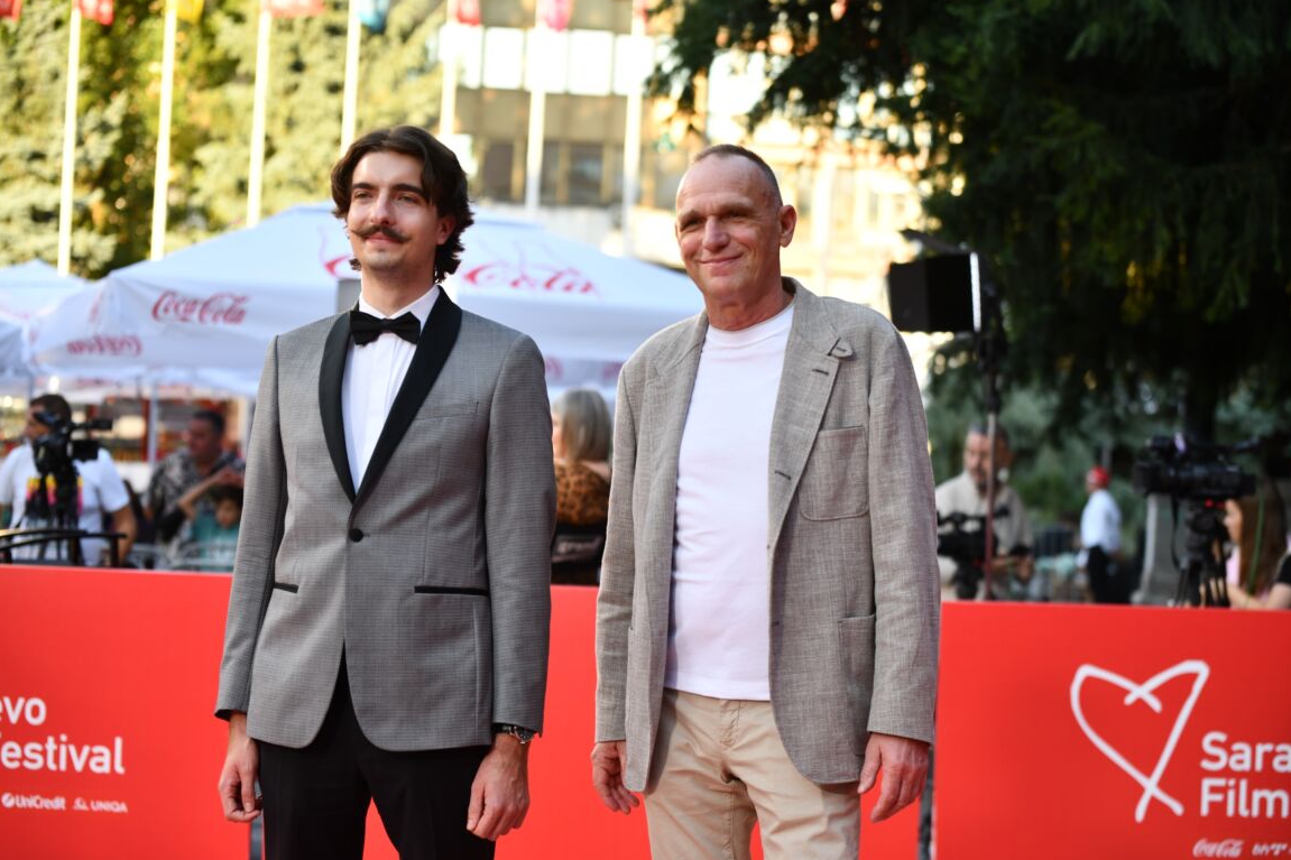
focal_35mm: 73
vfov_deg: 18.7
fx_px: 2617
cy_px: 440
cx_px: 649
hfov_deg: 27.7
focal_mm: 70
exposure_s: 1/1000
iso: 500
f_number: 2.8
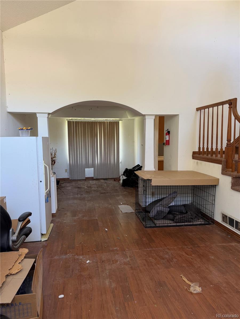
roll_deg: +0.9
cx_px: 120
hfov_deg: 56.8
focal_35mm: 24
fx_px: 222
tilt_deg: -5.1
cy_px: 160
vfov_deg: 71.6
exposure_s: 1/93
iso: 200
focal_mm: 6.76
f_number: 1.78
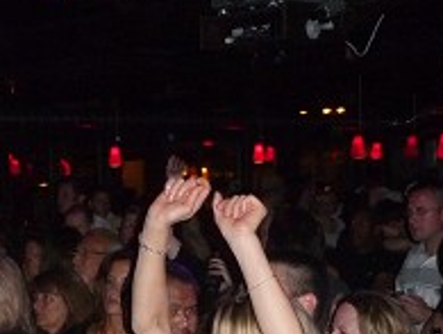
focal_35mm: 87
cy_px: 301
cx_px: 59
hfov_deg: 22.0
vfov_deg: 16.8
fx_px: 1115
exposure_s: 1/30
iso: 500
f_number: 3.6
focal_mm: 5.6
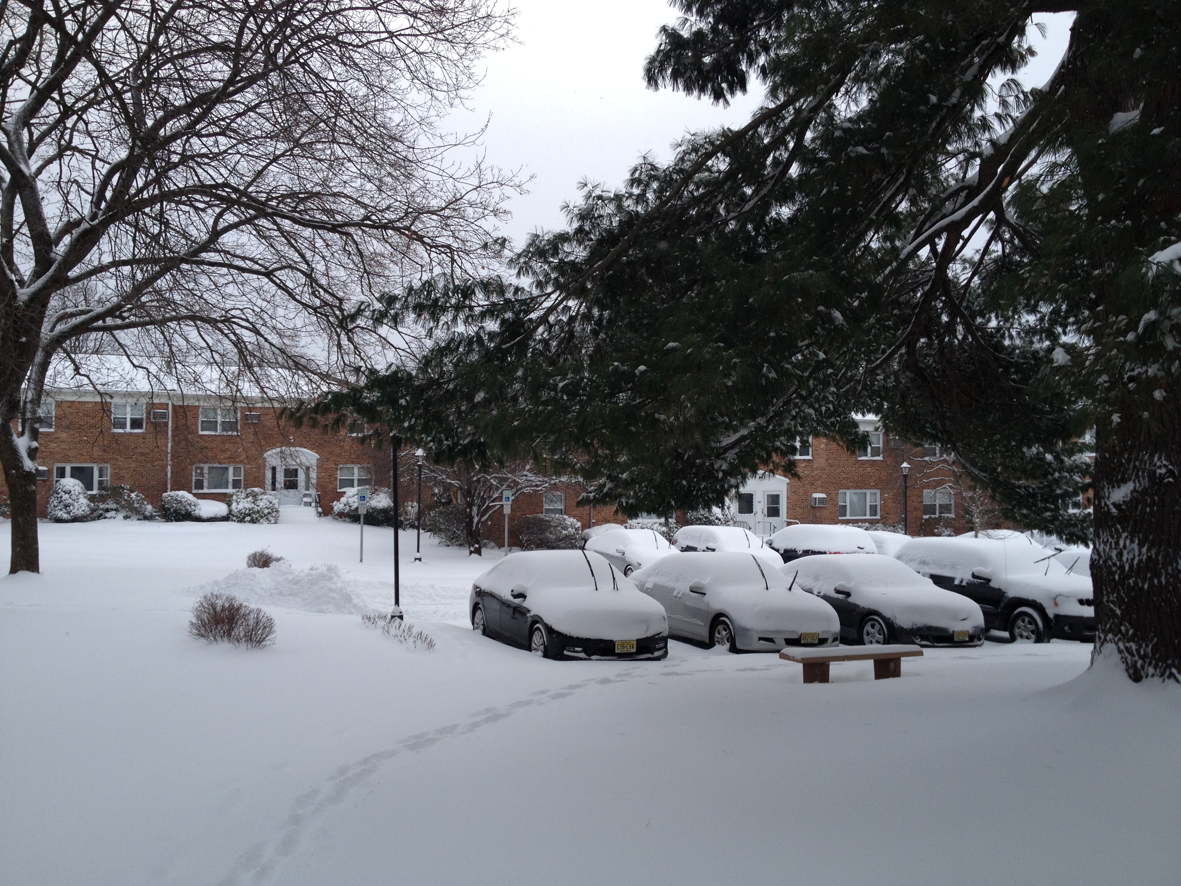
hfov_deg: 52.6
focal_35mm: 35
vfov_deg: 40.7
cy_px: 443
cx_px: 590
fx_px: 1194
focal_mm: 4.28
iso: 50
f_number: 2.4
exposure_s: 1/339
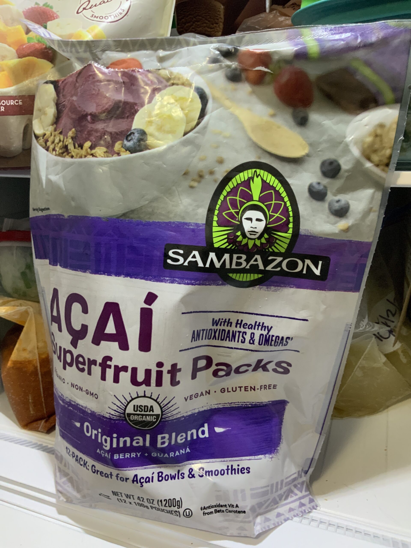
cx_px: 206
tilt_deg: -17.0
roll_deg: +2.1
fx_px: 459
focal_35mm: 29
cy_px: 274
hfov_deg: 48.2
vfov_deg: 61.7
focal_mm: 3
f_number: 1.8
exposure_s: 1/60
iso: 250
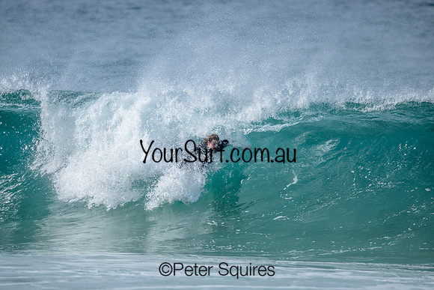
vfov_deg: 1.7
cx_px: 217
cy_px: 145
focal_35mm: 800
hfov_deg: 2.6
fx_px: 9646
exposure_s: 1/2500
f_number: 6.3
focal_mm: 800
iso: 320
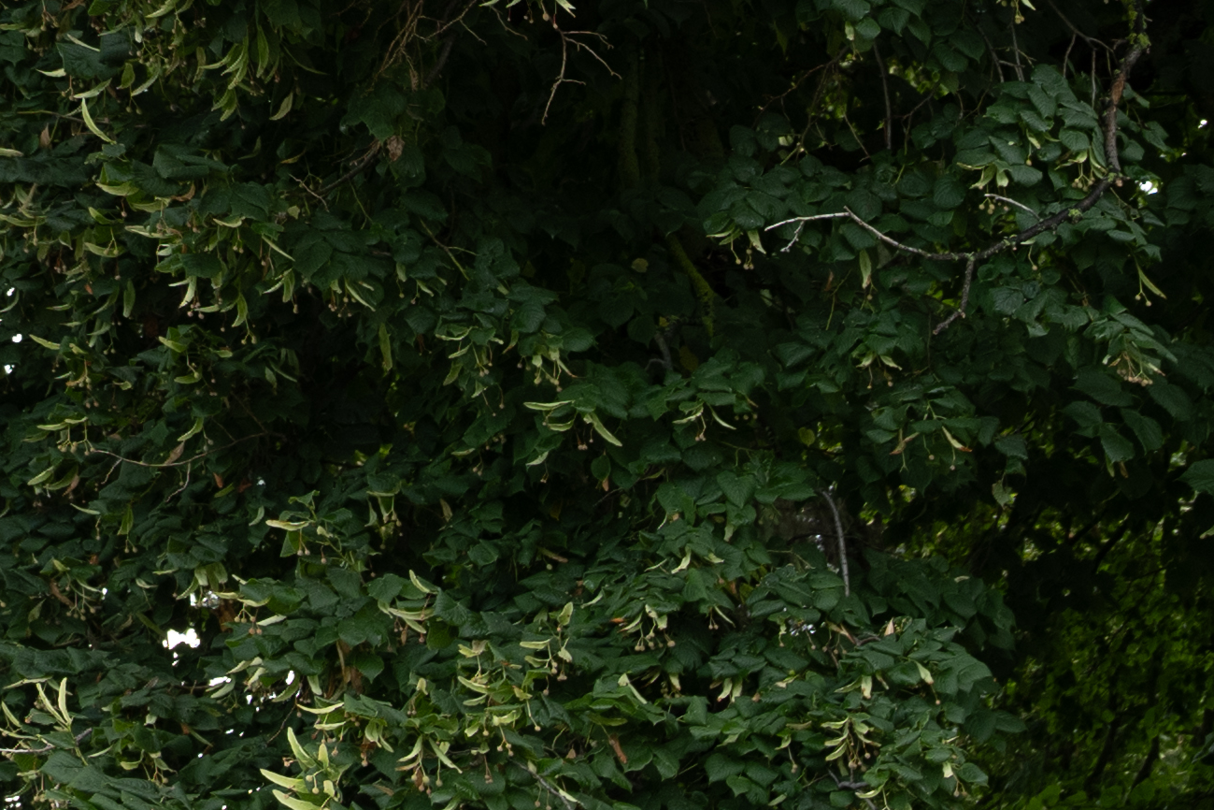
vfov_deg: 12.0
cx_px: 2207
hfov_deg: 18.0
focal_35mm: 89
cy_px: 2010
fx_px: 3001
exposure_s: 1/160
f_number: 3.5
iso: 160
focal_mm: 14
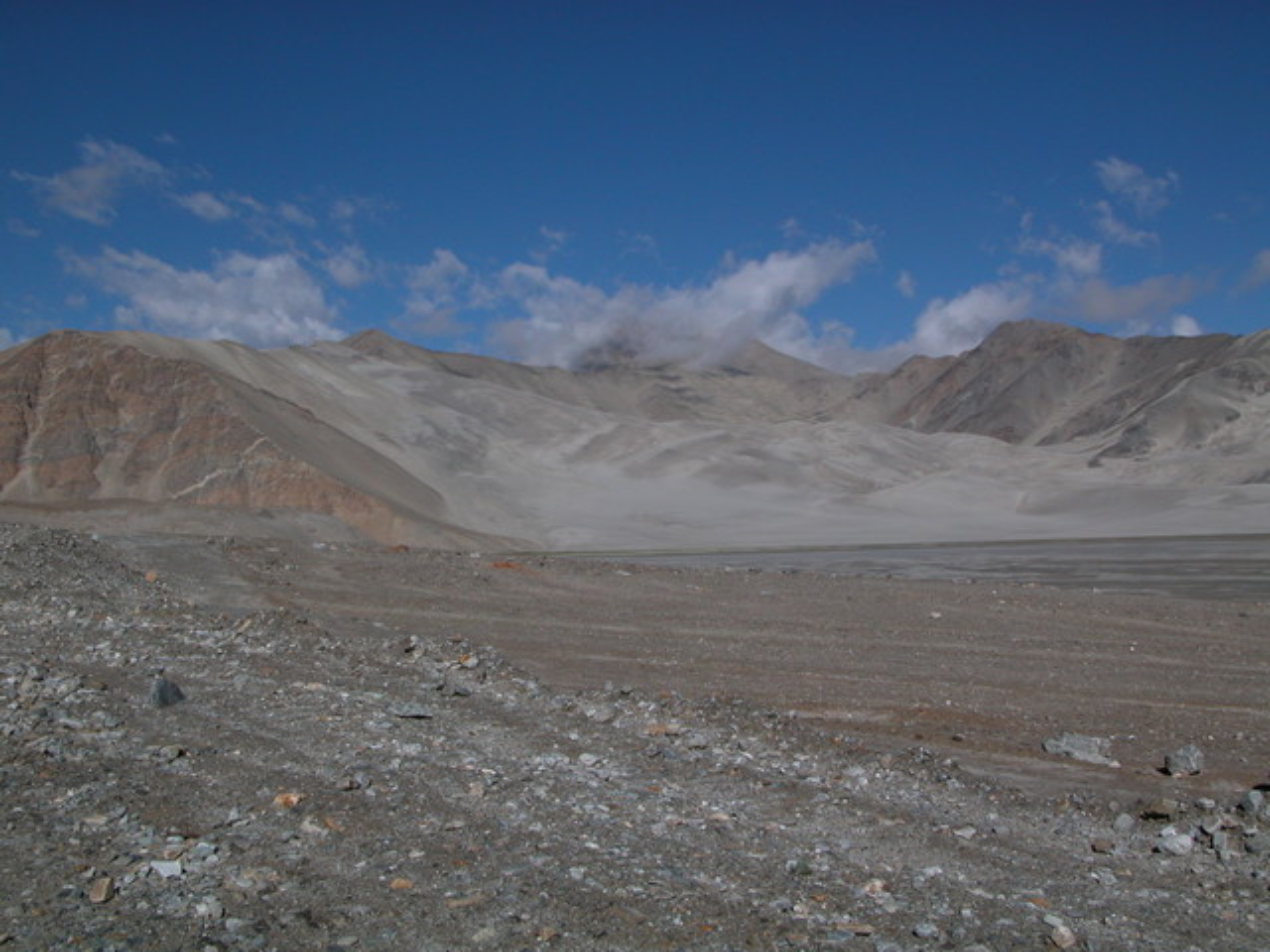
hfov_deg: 52.6
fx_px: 1284
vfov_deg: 40.7
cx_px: 635
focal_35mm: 35
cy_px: 476
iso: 100
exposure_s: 1/690
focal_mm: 8.9
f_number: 8
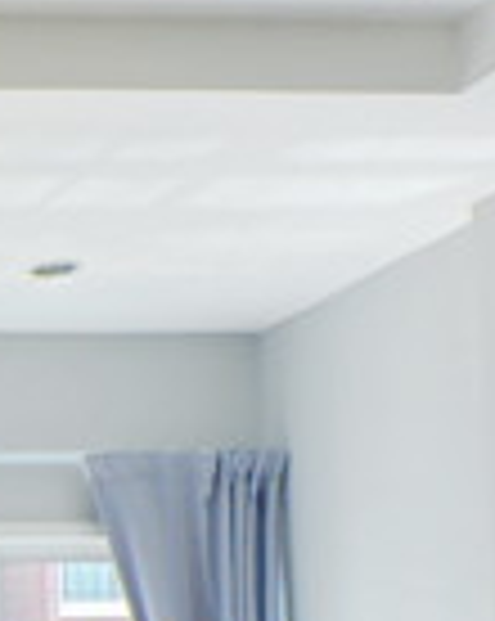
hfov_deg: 12.5
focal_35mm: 98
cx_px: -662
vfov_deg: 18.3
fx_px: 1799
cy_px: 796
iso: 200
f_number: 5.6
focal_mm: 16
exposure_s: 1/200
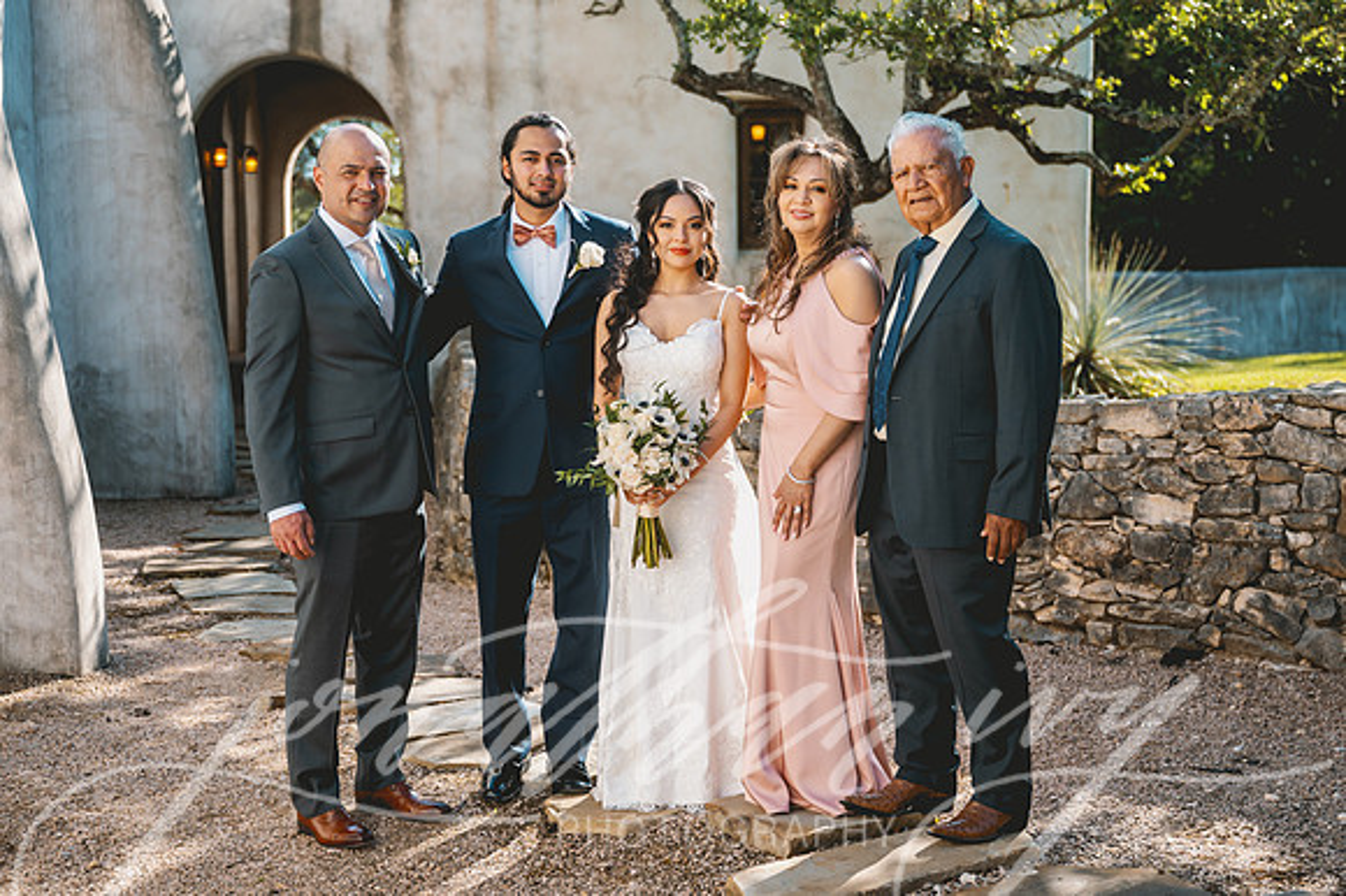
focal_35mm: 59
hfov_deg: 34.0
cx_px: 687
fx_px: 2203
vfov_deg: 23.0
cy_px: 409
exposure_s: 1/800
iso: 80
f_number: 2.8
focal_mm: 54
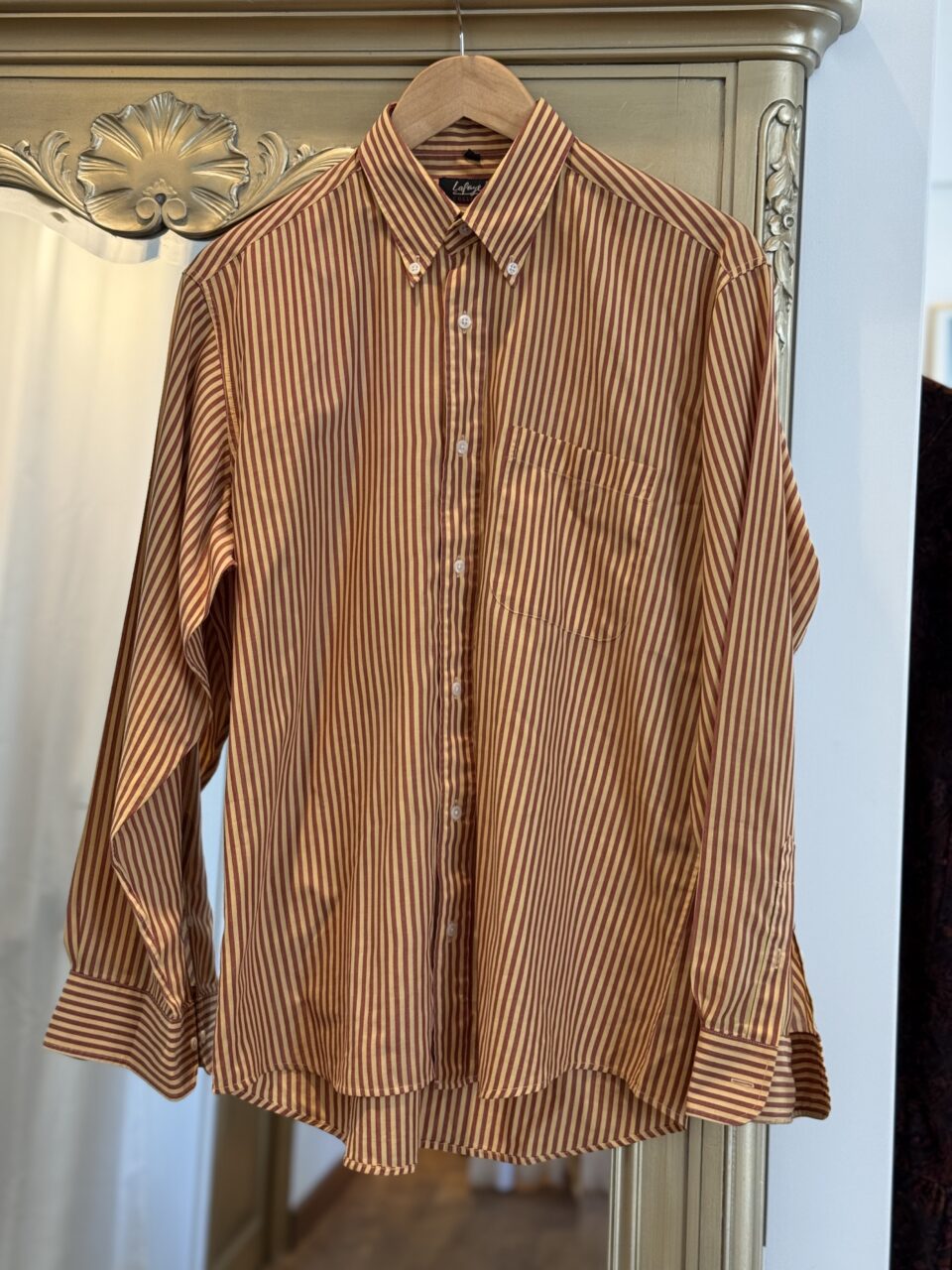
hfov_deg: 30.3
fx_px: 1760
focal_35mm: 48
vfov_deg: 39.7
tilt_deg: -2.8
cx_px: 476
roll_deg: -1.5
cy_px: 635
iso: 100
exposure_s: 1/290
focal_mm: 6.76
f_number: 1.78
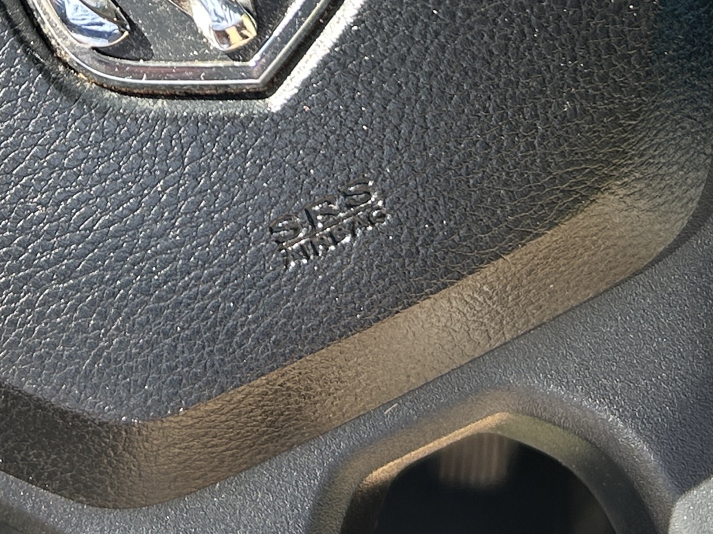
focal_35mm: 101
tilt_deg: -25.3
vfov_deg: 13.7
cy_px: -286
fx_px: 2080
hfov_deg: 19.3
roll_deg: -0.6
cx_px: 139
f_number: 1.5
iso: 40
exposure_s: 1/212
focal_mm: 5.7
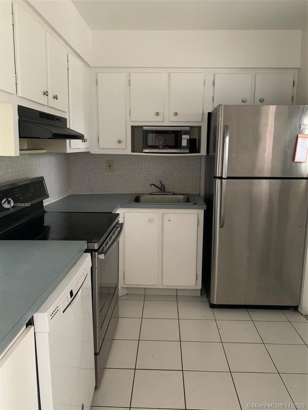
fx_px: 308
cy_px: 205
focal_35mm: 26
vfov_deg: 67.3
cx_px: 154
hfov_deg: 53.1
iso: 500
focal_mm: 4.25
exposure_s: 1/30
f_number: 1.8
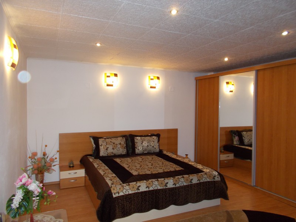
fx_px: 222
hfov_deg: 67.3
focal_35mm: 26
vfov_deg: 53.1
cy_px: 111
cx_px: 148
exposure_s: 1/25
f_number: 3.2
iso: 200
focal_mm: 4.6
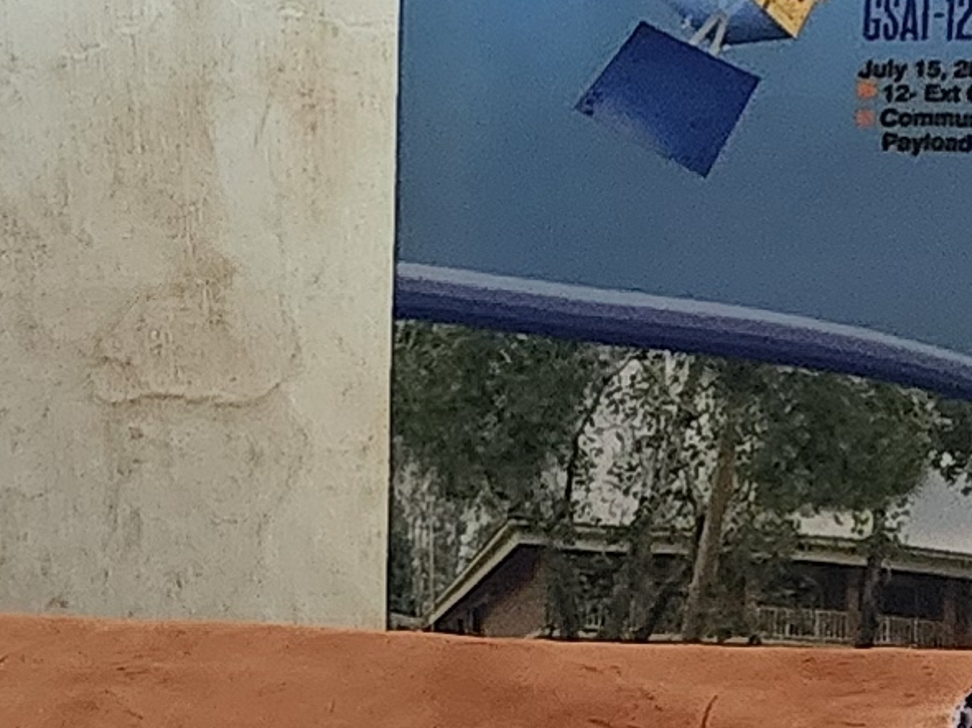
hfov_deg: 11.9
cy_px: 1090
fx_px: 4379
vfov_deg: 9.3
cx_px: -651
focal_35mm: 156
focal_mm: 6.4
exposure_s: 1/100
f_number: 1.8
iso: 800
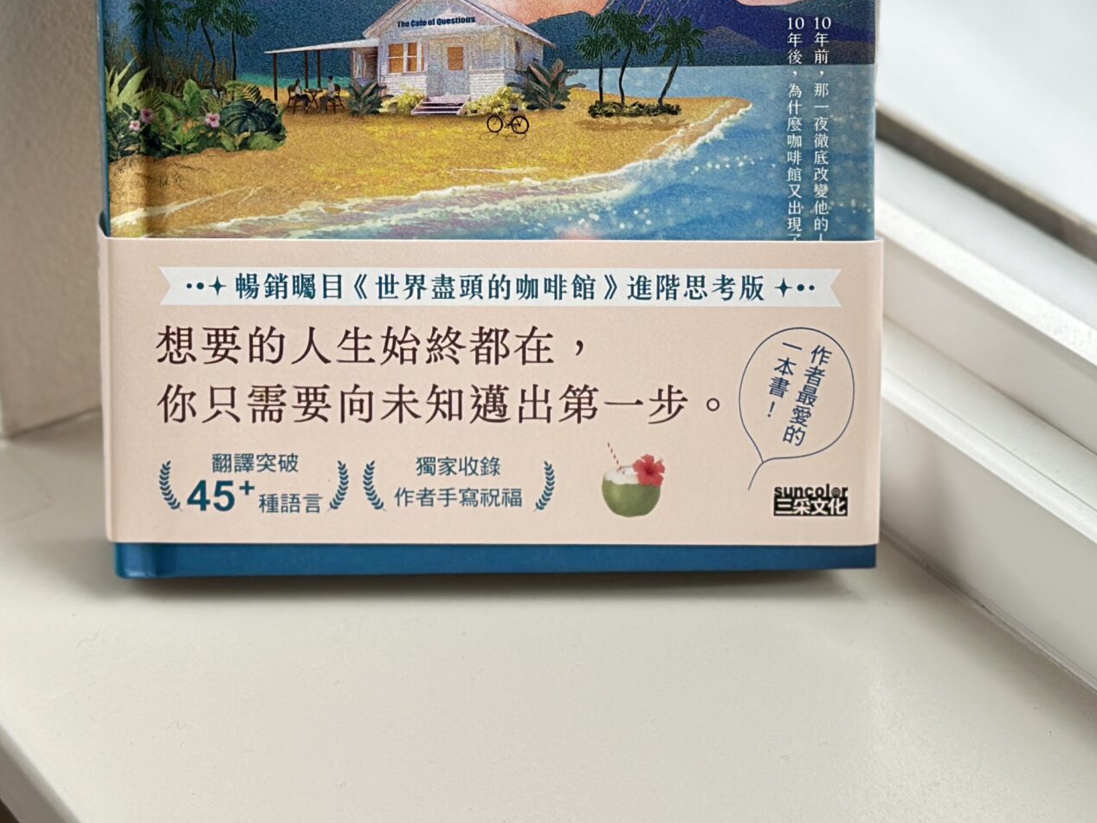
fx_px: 3074
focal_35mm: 97
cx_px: 553
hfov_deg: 20.2
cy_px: 22
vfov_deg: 15.0
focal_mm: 6.86
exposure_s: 1/180
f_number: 1.78
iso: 80
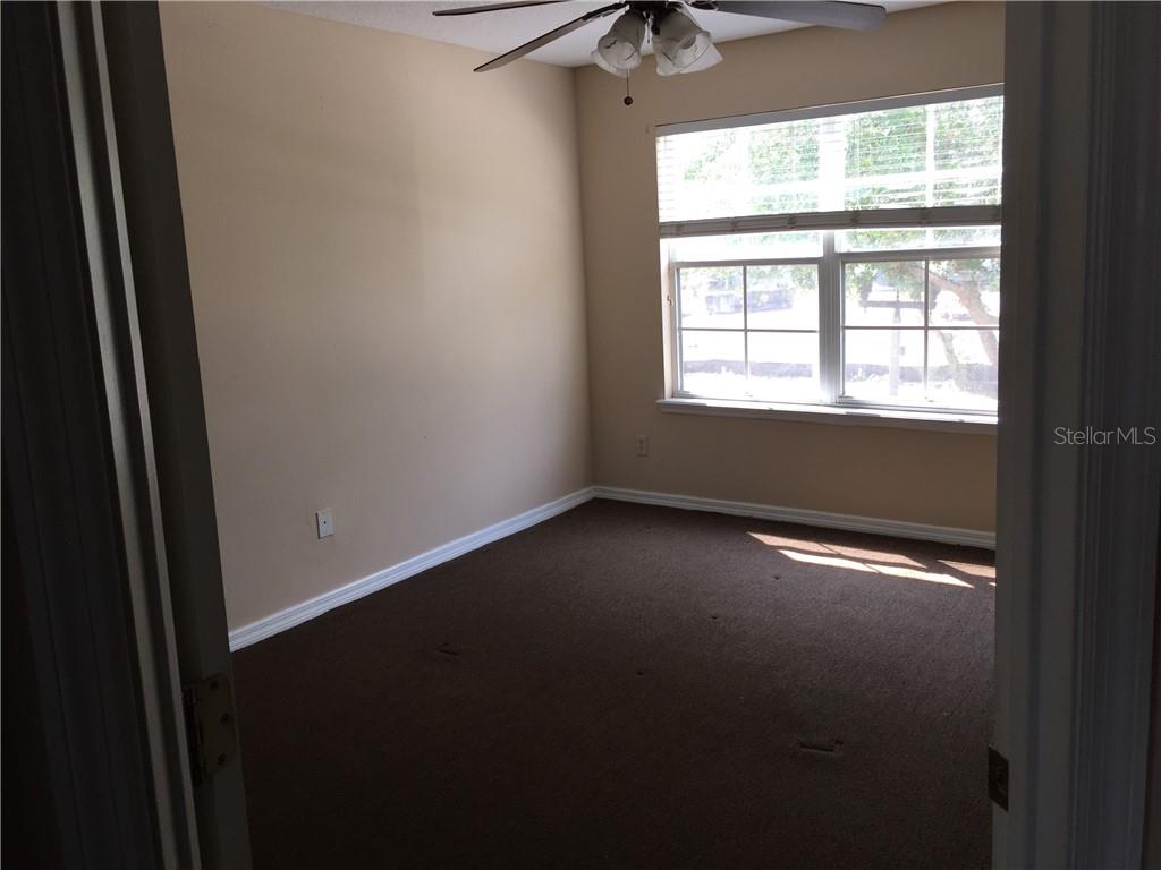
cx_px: 580
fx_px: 973
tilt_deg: -9.8
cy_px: 435
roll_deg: +1.5
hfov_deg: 61.7
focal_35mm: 29
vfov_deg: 48.2
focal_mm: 4.15
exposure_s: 1/120
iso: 32
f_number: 2.2
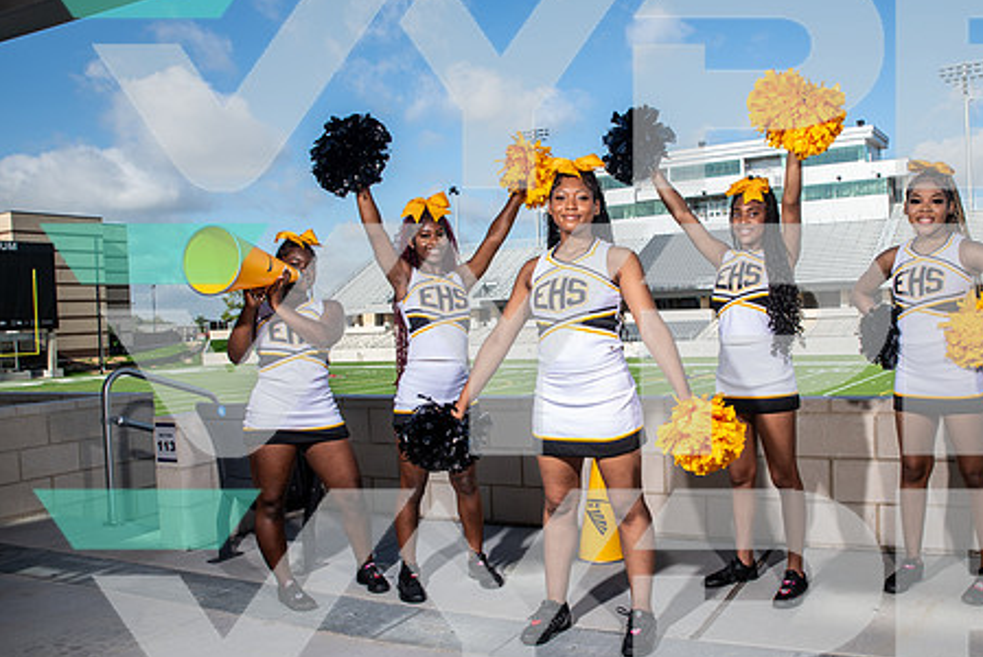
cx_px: 598
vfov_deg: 42.4
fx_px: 847
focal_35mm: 31
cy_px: 341
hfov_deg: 59.7
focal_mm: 24
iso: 100
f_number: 7.1
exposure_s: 1/320
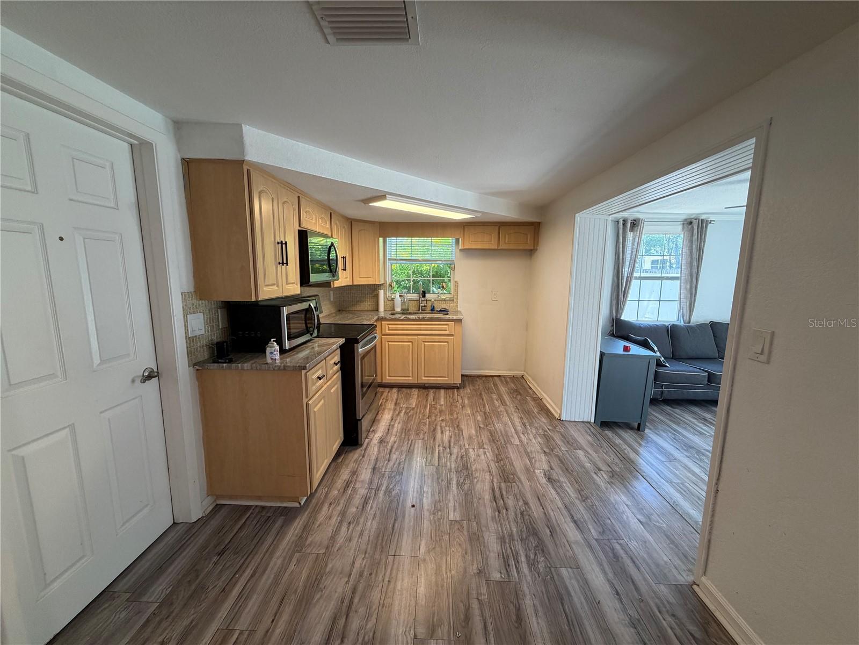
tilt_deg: -8.2
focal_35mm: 14
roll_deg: -0.1
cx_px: 430
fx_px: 347
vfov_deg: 85.7
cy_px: 322
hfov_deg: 102.1
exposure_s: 1/120
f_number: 2.2
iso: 160
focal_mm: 2.22
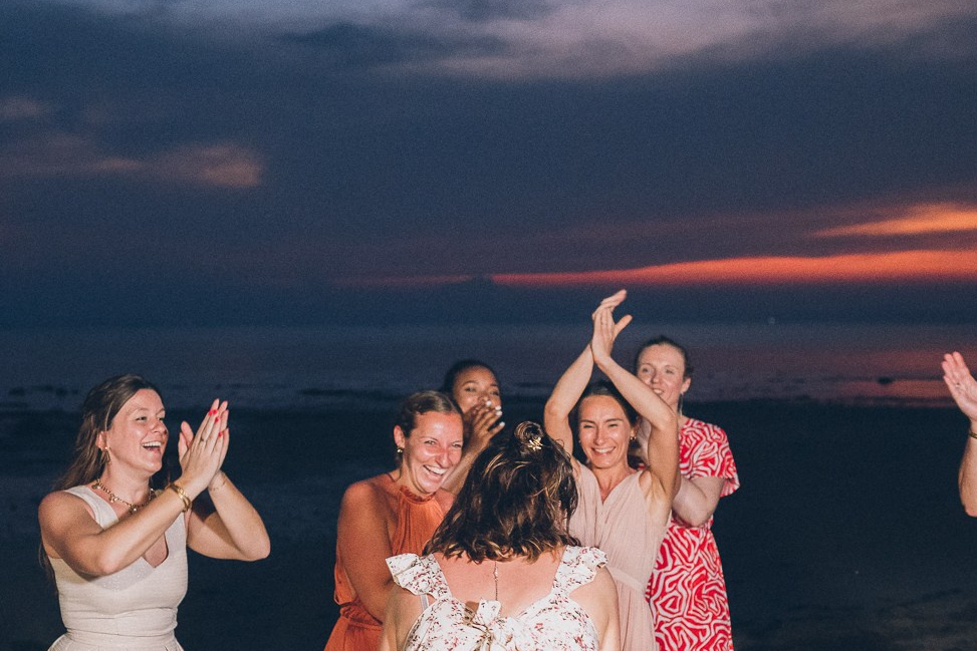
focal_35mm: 53
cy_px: 441
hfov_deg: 37.2
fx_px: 1438
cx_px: 350
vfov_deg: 25.4
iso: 3200
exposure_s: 1/250
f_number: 2.5
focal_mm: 24
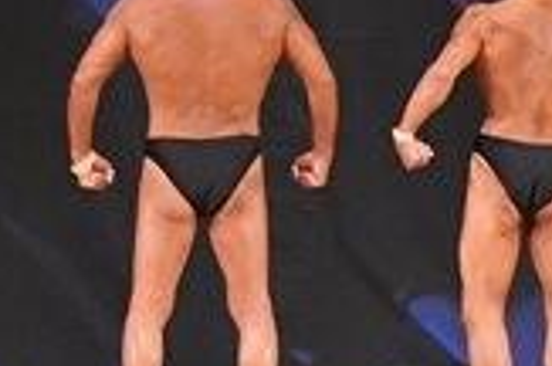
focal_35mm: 514
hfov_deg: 4.0
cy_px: 85
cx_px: 757
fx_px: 7866
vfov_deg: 2.7
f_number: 5.6
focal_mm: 72
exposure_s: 1/400
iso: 5600
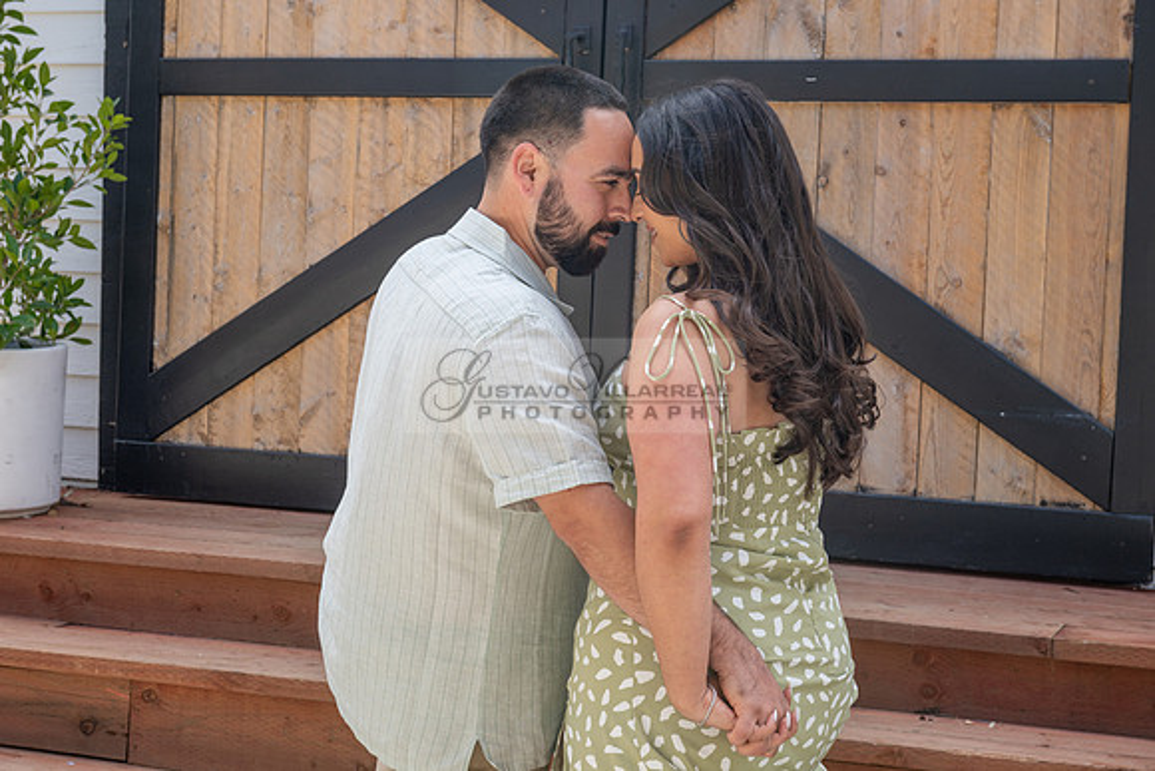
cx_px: 578
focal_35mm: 70
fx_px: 2246
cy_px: 386
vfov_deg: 19.5
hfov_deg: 28.8
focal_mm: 70
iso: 200
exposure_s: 1/160
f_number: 8
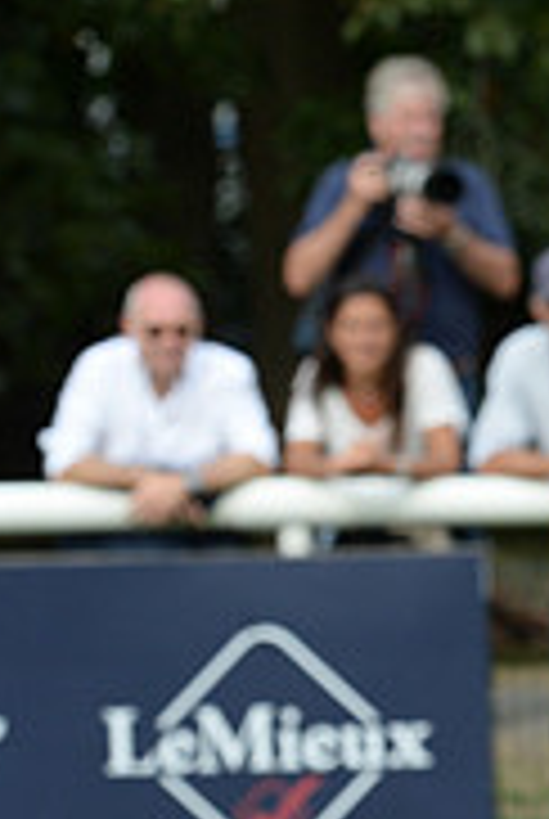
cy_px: 828
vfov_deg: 2.9
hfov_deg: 2.0
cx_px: 1269
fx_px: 15928
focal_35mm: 699
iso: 1250
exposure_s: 1/1000
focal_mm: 220
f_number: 9
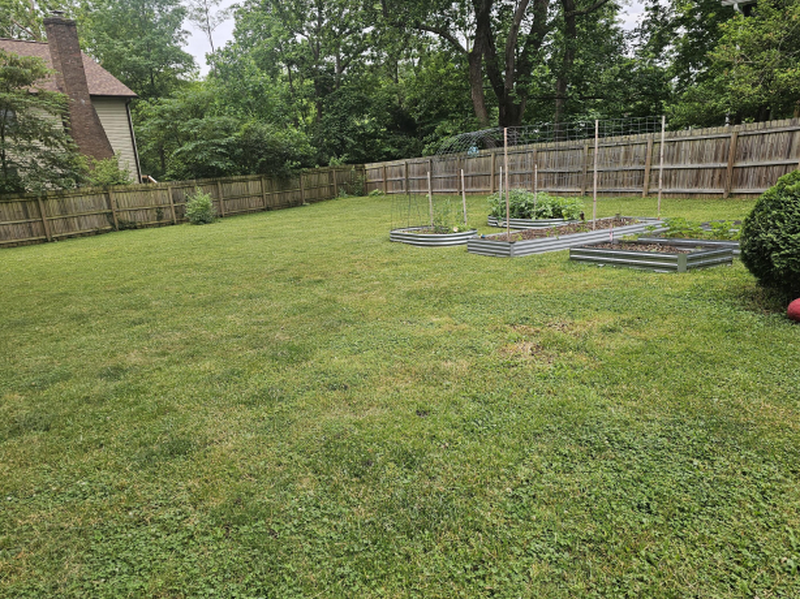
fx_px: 578
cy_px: 307
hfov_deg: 69.4
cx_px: 410
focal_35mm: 25
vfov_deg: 54.8
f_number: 1.7
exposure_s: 1/359
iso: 64
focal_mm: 6.3
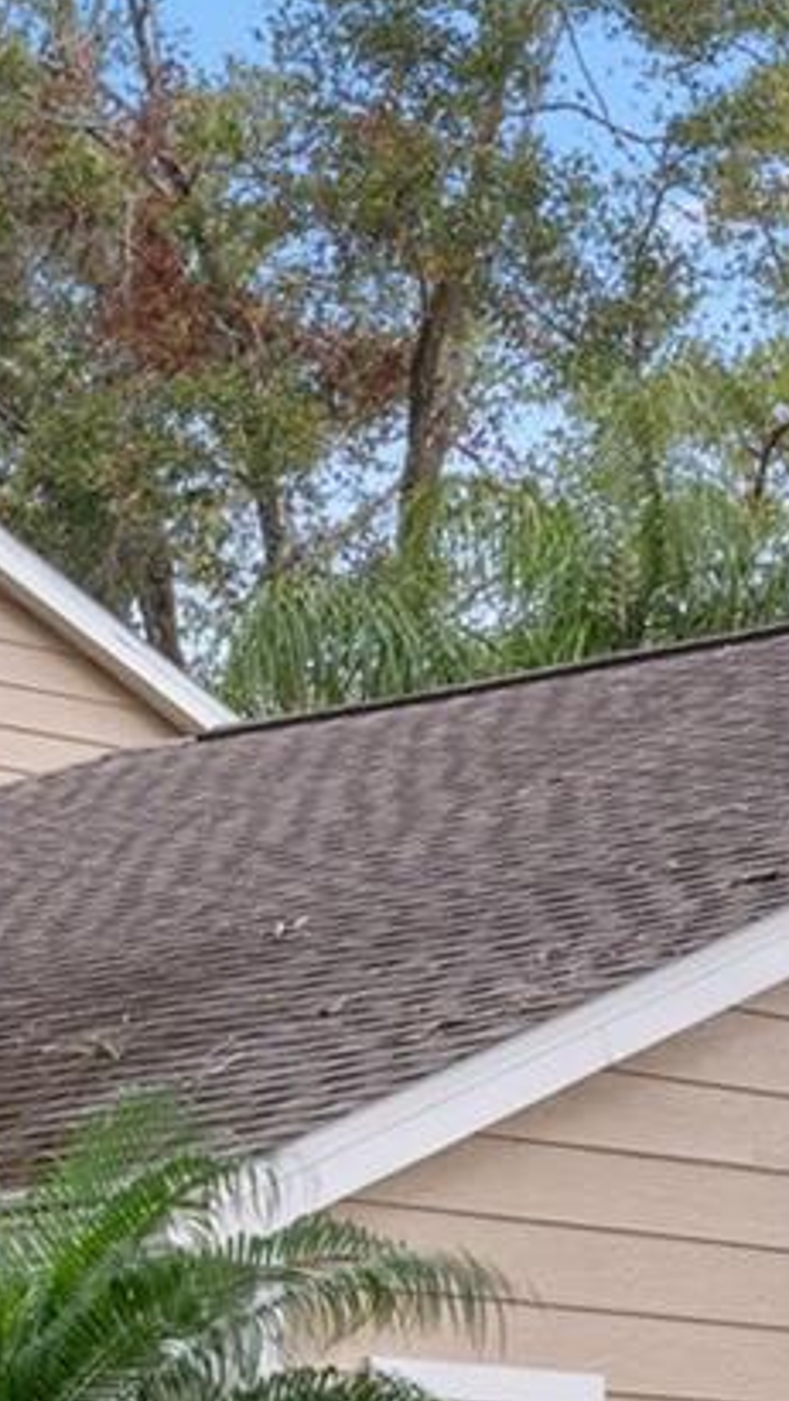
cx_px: 393
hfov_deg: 8.7
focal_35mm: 139
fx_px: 5163
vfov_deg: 14.9
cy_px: 1668
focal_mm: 34
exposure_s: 1/1.25
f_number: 8
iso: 320
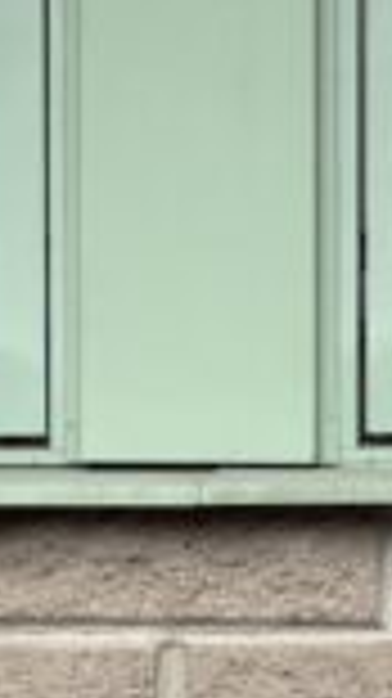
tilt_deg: +0.8
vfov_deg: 5.1
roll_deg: +0.2
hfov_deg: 2.8
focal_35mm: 421
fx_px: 7792
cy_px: 815
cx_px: 1203
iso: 40
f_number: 2.8
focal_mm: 16.89
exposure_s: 1/638
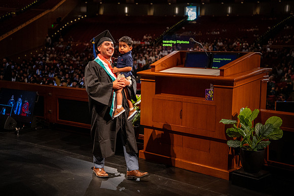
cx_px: 132
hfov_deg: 38.4
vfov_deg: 26.2
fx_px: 421
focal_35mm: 52
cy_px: 95
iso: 2000
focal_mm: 46
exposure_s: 1/320
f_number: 2.8
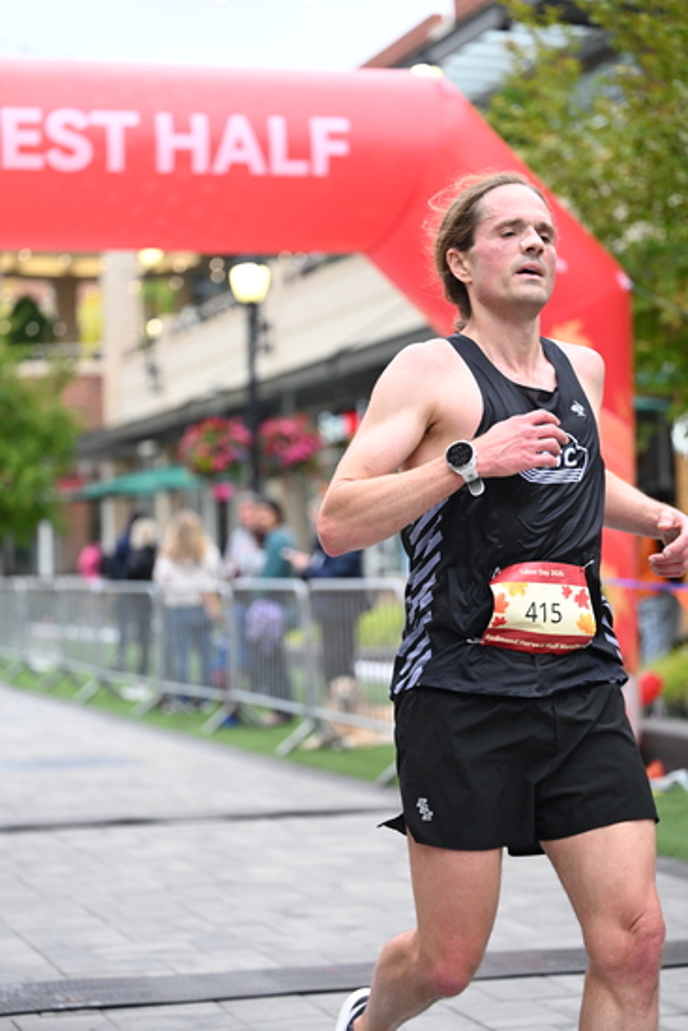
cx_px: 344
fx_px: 2206
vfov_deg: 26.3
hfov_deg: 17.7
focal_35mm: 77
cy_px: 516
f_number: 2.8
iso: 1600
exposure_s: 1/1000
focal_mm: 77
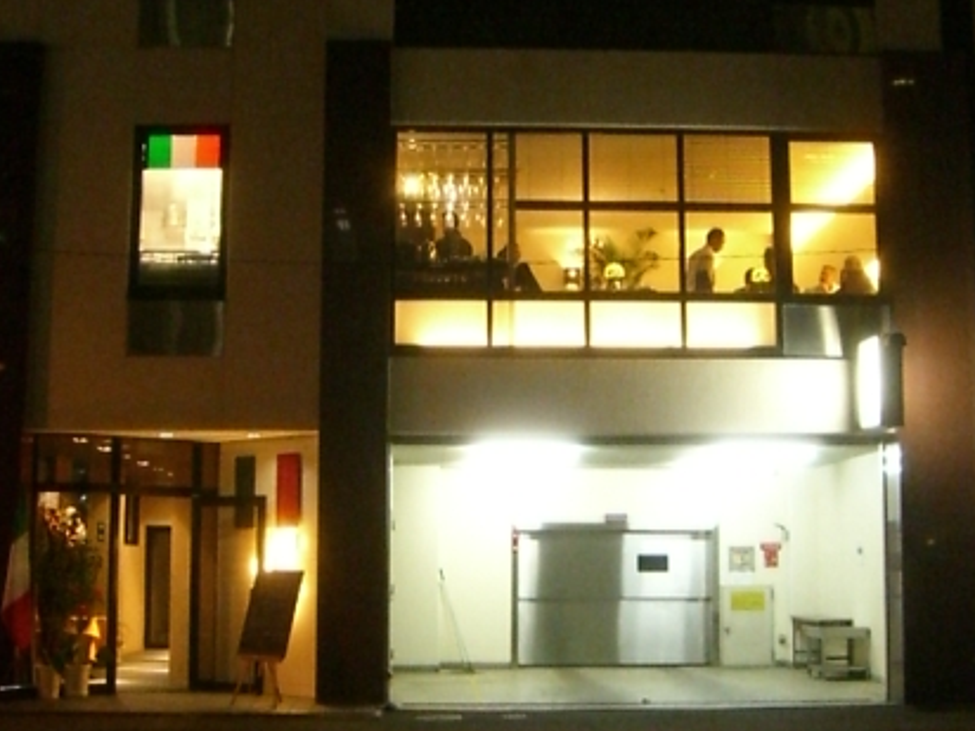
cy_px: 303
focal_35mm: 59
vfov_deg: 24.8
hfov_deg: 32.7
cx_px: 509
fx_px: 1662
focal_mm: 6.2
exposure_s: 1/40
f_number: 2.7
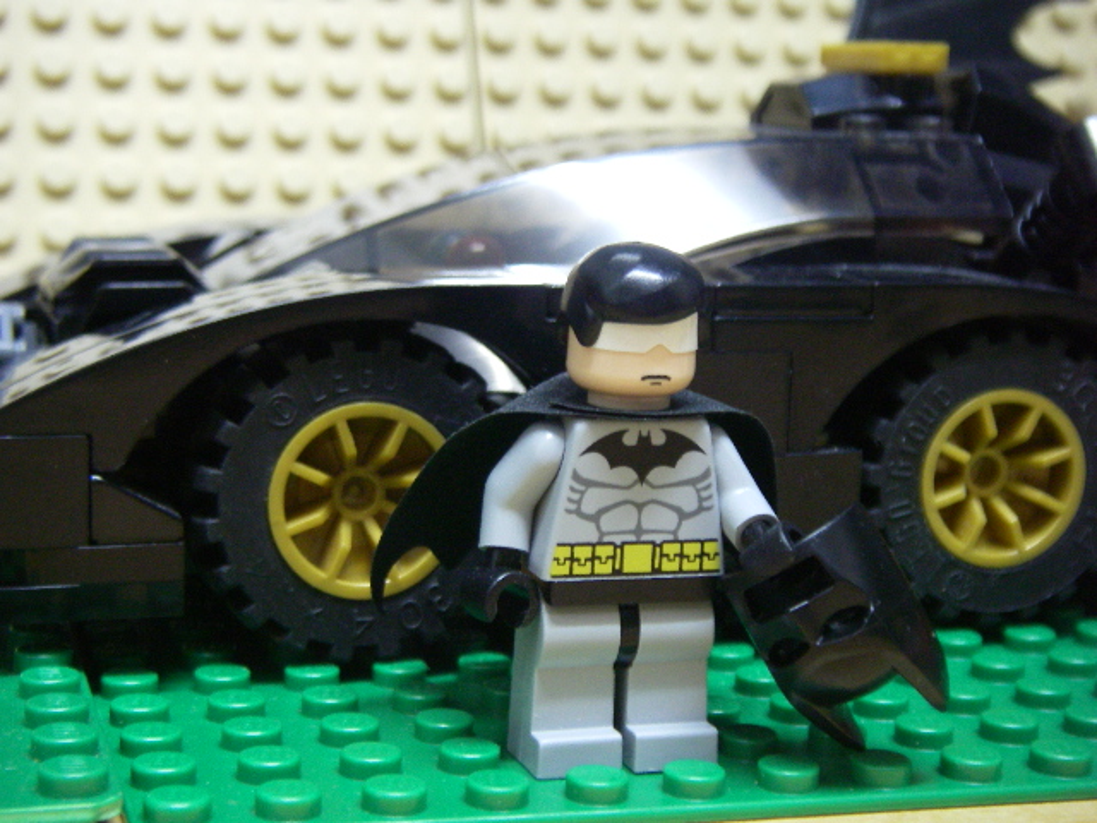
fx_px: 1997
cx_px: 548
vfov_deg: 23.3
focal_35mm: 63
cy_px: 412
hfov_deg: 30.7
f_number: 3.7
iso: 320
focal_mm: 10.5
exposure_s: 1/4
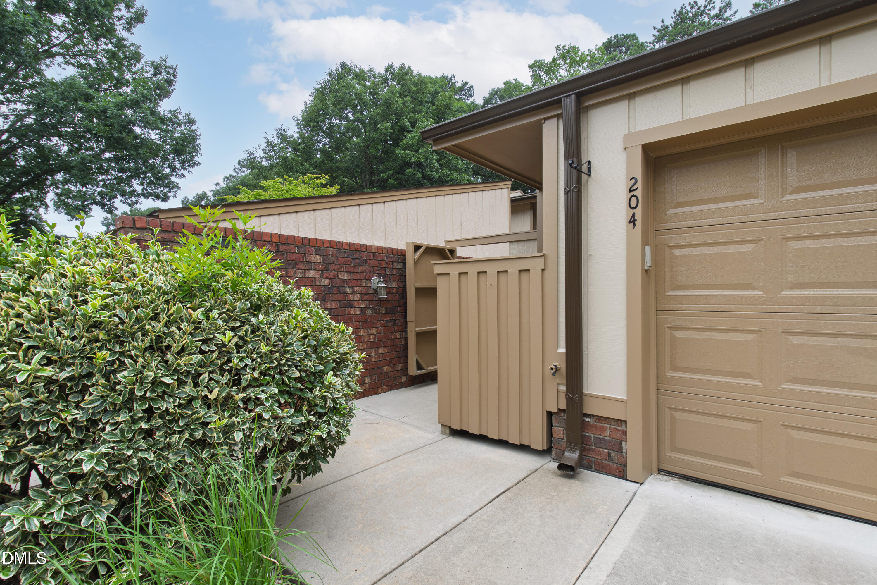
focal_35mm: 16
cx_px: 438
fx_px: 402
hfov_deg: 95.0
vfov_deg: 72.1
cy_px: 292
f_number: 8
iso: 100
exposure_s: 1/40
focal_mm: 11
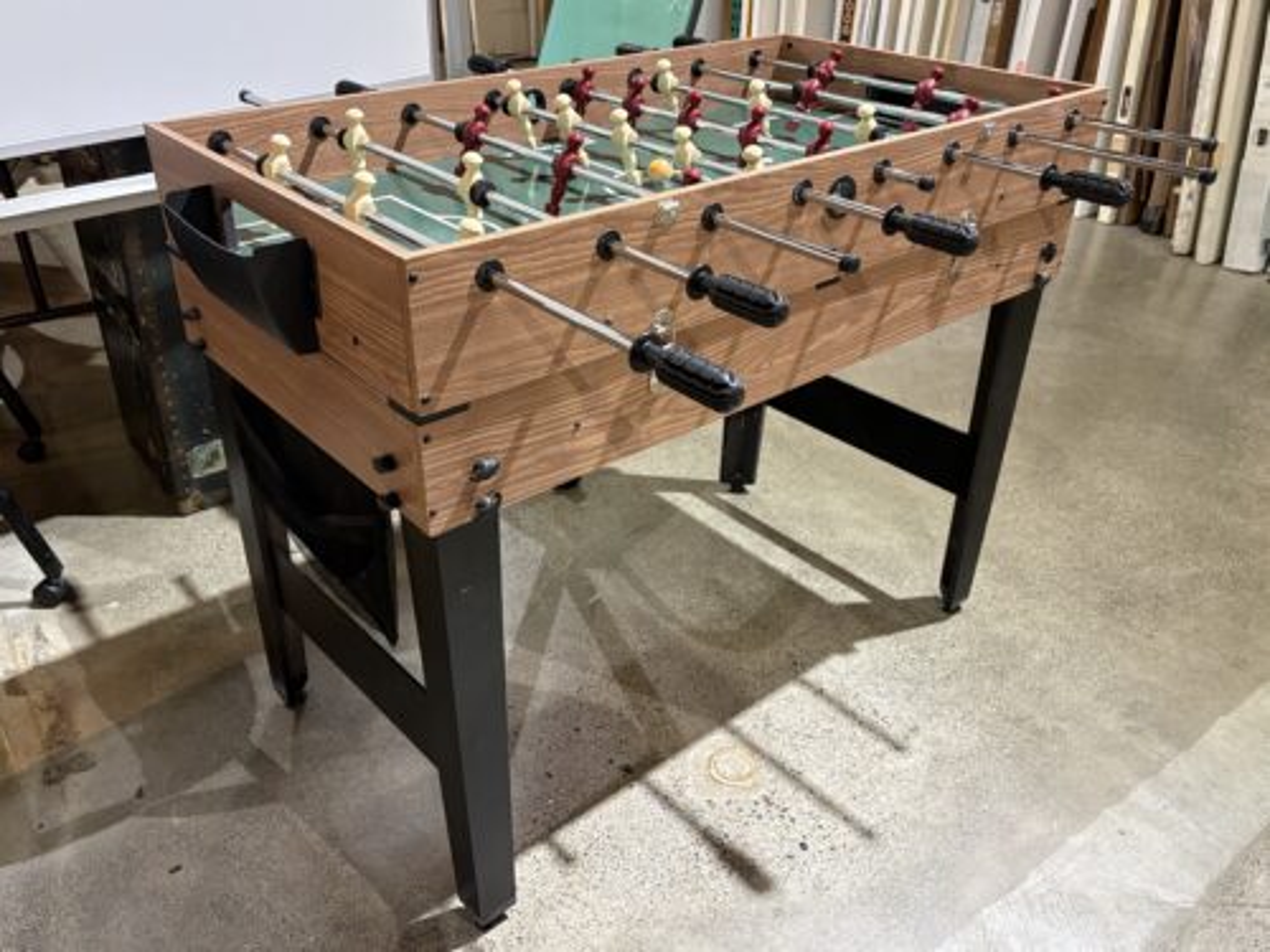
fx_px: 954
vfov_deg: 53.1
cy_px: 476
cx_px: 635
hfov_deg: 67.3
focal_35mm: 26
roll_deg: -0.6
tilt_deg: -31.2
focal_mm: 5.96
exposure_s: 1/60
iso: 320
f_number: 1.6
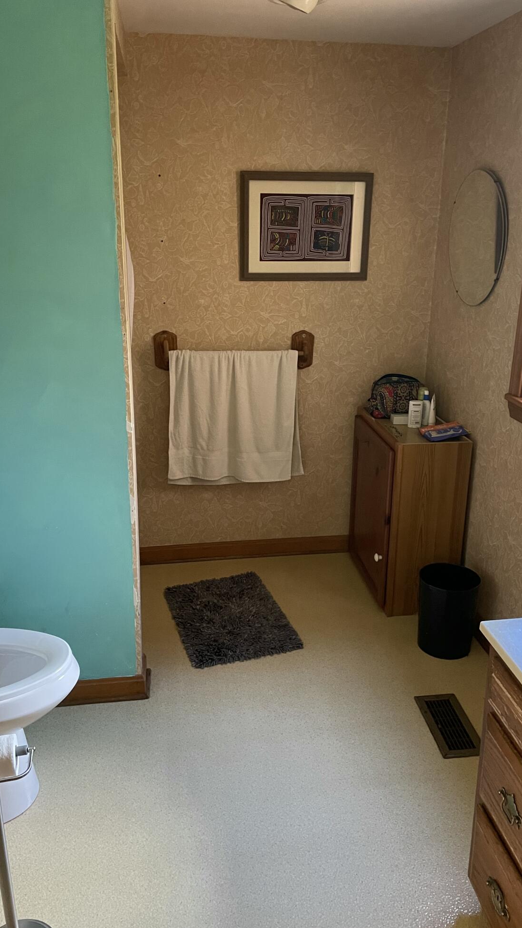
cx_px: 273
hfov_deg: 40.2
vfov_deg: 66.1
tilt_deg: -18.0
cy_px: 459
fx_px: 714
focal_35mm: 29
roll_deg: -0.9
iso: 500
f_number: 1.6
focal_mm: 4.2
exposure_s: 1/60
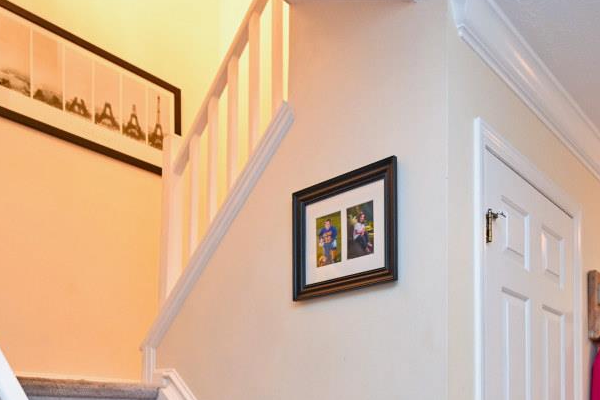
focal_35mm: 35
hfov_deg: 53.2
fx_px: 583
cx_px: 407
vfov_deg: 32.9
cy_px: 447
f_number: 4
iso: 1800
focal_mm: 14
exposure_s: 1/60
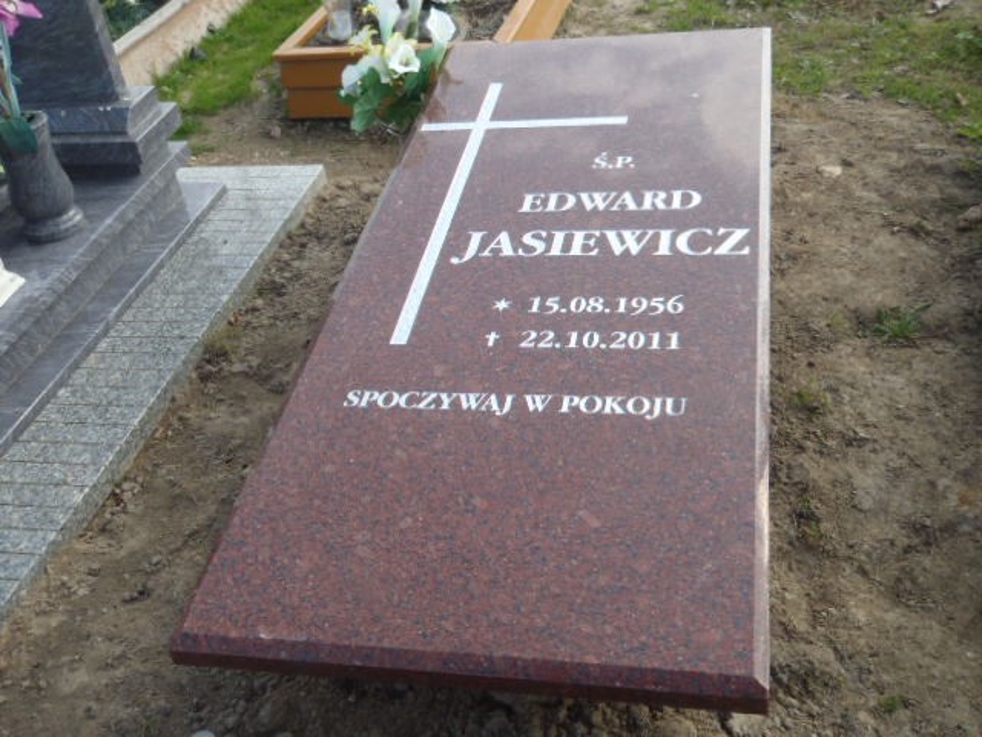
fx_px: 1021
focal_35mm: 36
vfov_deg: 39.7
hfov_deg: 51.4
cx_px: 491
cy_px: 368
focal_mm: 6.53
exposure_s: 1/125
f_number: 5
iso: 64
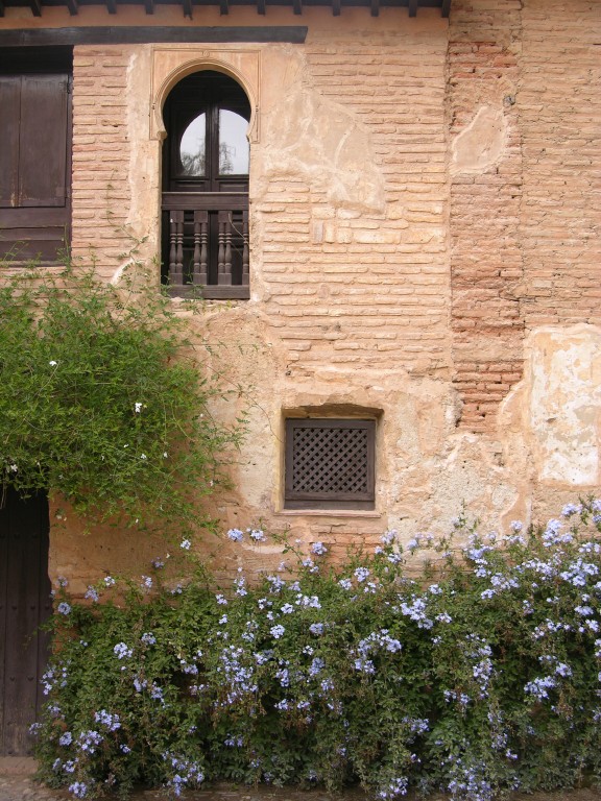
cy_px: 400
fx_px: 1250
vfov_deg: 35.5
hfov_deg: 27.0
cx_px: 300
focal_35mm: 54
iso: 50
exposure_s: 1/73
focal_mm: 13.7
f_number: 3.5
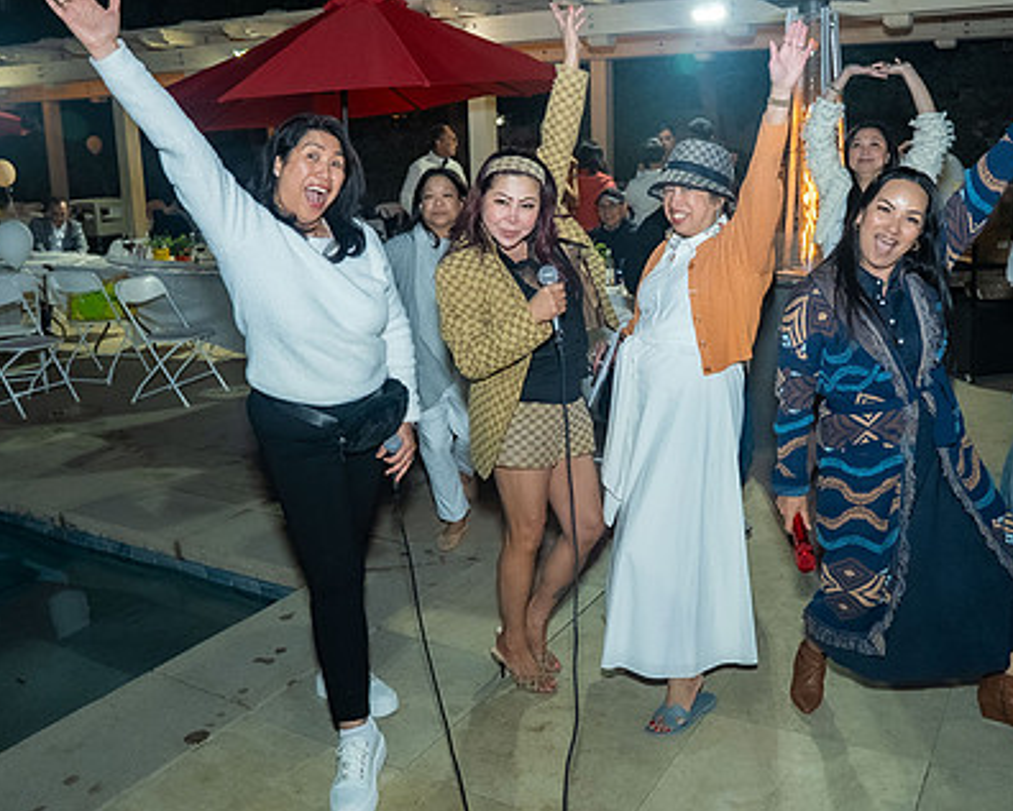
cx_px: 558
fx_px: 990
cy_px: 344
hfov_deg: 54.1
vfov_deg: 44.4
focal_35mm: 33
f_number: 3.2
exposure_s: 1/160
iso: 1000
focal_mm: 24
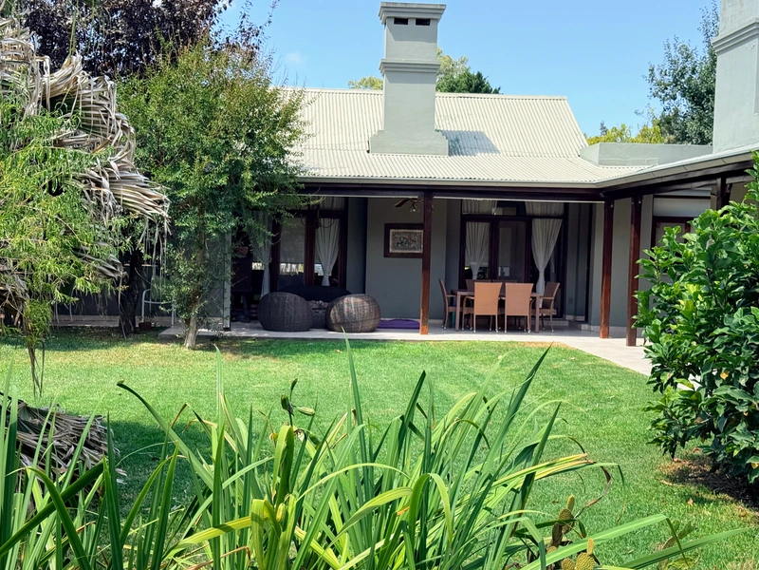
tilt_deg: -1.3
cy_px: 285
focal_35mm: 48
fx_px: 1052
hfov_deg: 39.7
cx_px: 380
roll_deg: -1.4
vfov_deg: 30.3
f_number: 1.78
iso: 64
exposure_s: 1/1931
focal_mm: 6.76
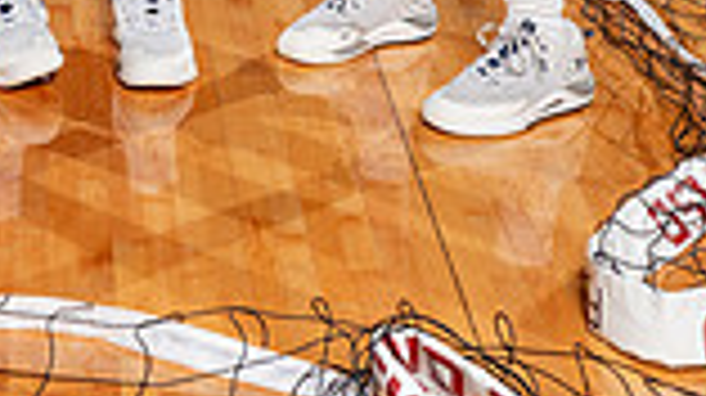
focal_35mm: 141
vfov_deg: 8.0
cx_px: 76
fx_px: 2637
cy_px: -536
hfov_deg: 15.1
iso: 200
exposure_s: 1/250
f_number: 5.6
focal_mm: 47
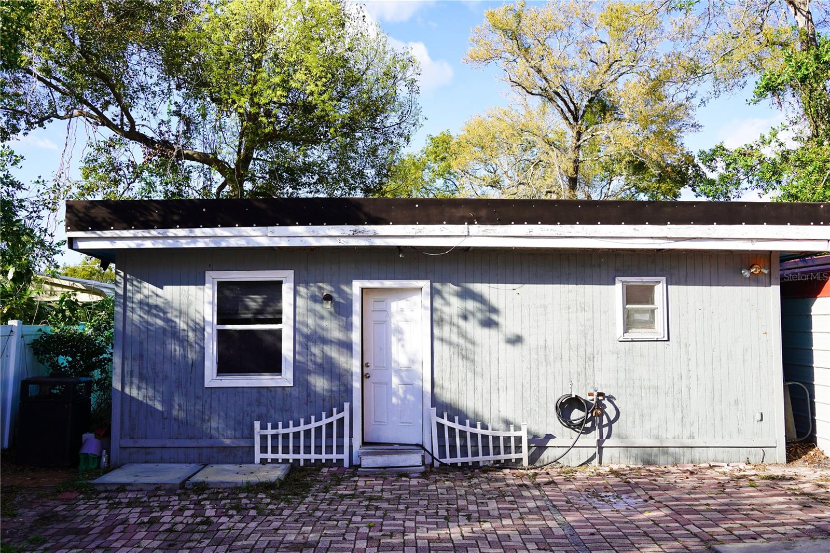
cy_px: 276
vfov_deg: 42.3
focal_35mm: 31
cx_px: 415
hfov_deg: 60.3
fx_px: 715
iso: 100
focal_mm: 31
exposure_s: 1/500
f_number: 4.5
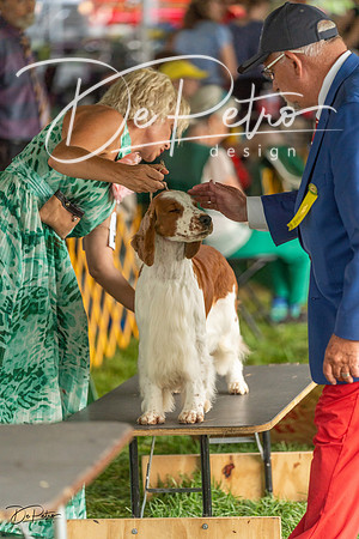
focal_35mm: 162
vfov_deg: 12.7
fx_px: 2423
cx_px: 180
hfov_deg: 8.5
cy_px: 270
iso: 1000
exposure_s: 1/640
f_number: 2.8
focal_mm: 162
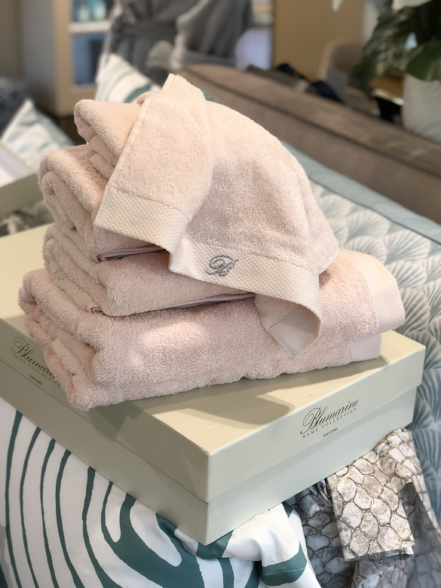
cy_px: 294
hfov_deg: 28.0
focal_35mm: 52
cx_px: 220
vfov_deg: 36.8
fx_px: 883
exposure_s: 1/50
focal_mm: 6
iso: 40
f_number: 2.4
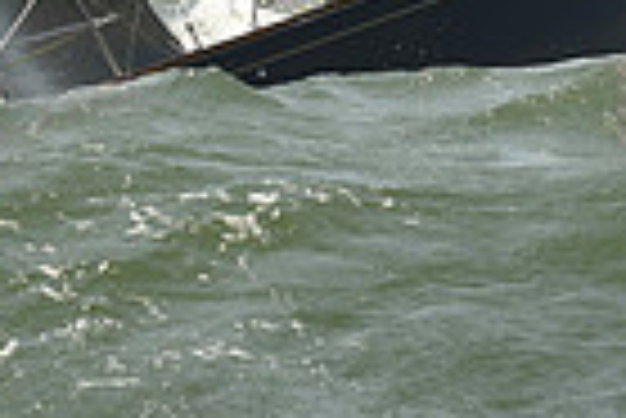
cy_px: -142
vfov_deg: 4.7
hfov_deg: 7.0
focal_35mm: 292
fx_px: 5083
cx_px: 374
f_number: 9
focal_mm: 70
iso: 250
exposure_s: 1/800
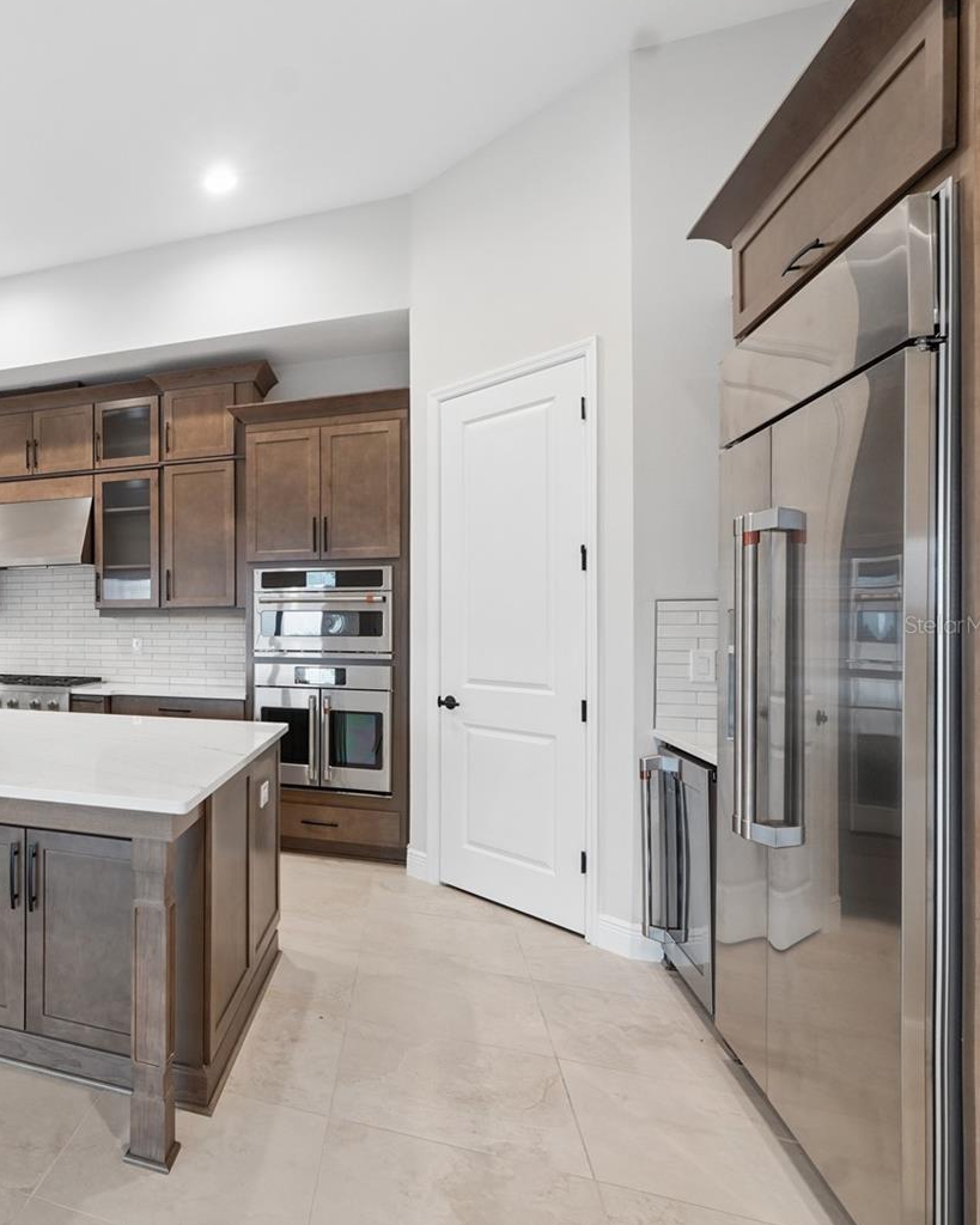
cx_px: 54
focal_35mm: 22
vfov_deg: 75.0
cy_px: 624
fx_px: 798
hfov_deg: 53.1
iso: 400
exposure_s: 1/6
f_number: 8
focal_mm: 10
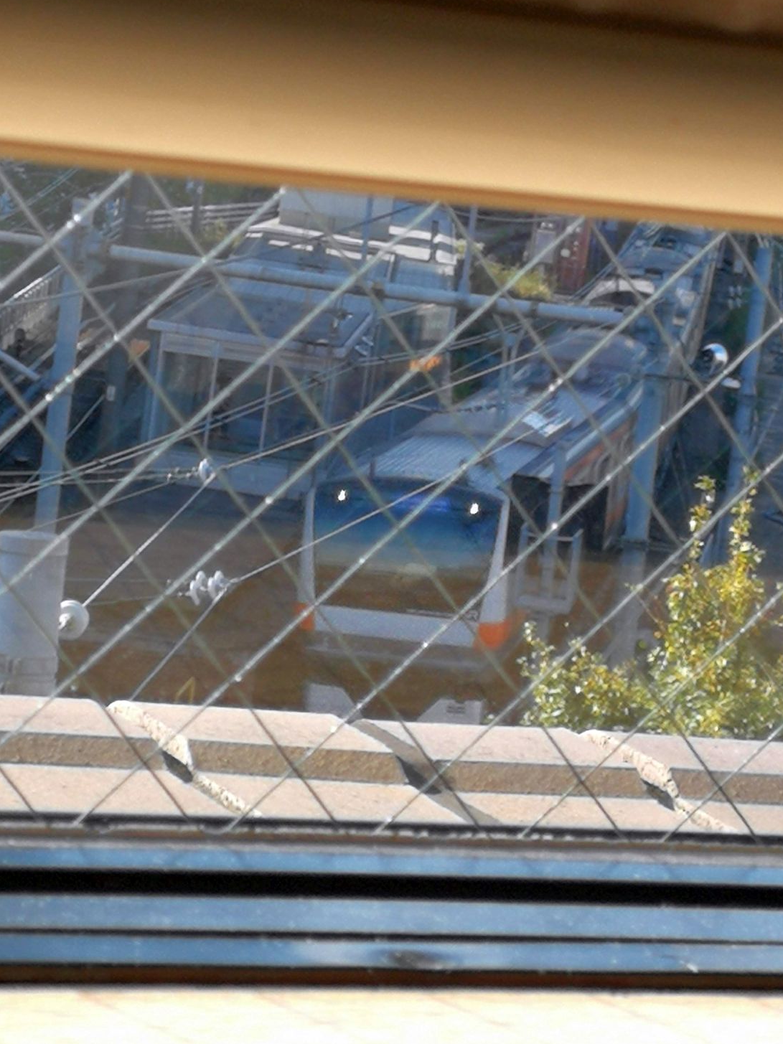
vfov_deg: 13.8
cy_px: 474
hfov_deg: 10.4
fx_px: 4313
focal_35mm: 143
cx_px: 383
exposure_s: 1/313
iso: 50
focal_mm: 3.95
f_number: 2.2
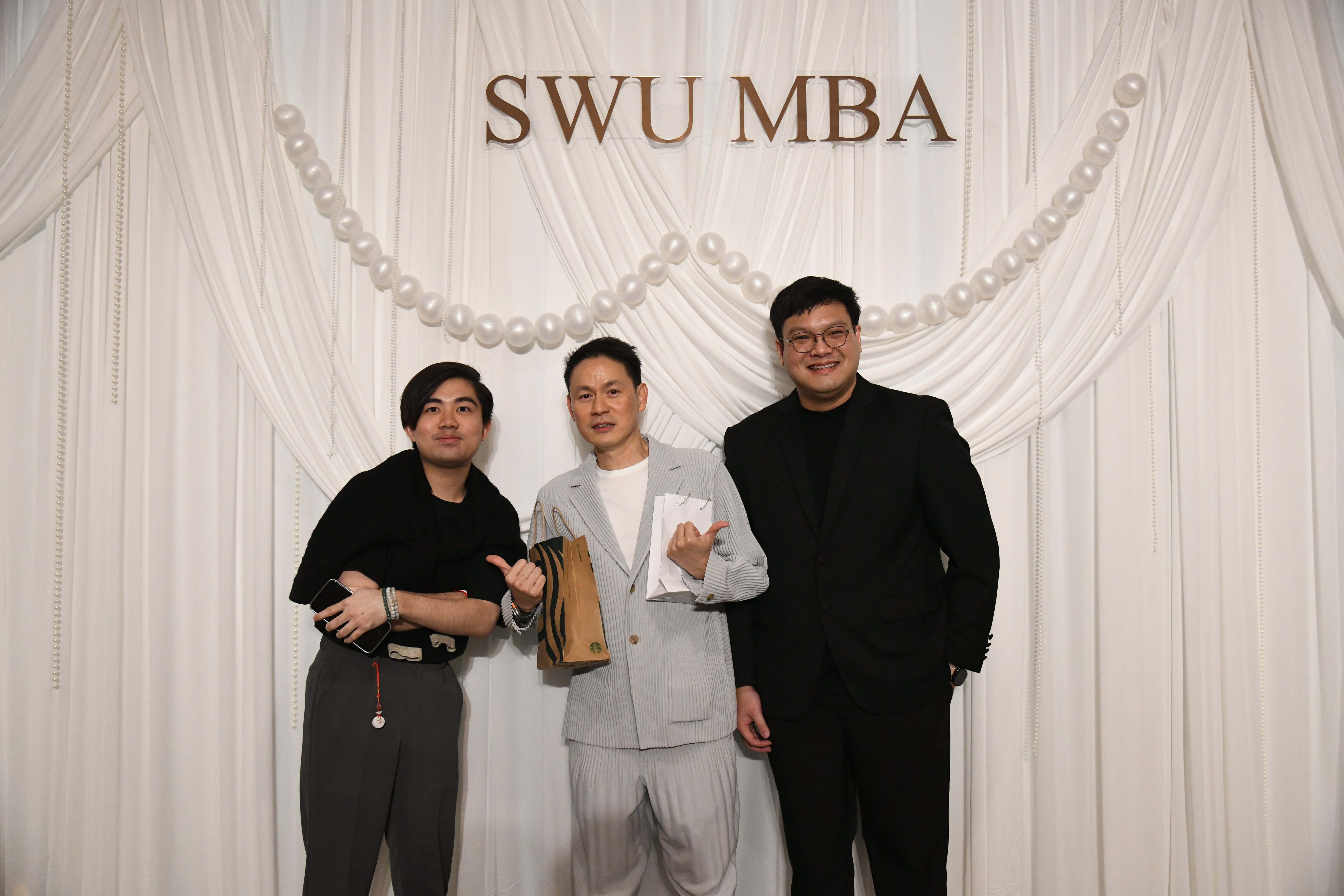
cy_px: 448
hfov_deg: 60.3
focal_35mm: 31
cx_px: 672
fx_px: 1157
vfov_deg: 42.3
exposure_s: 1/400
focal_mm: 31
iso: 5000
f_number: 4
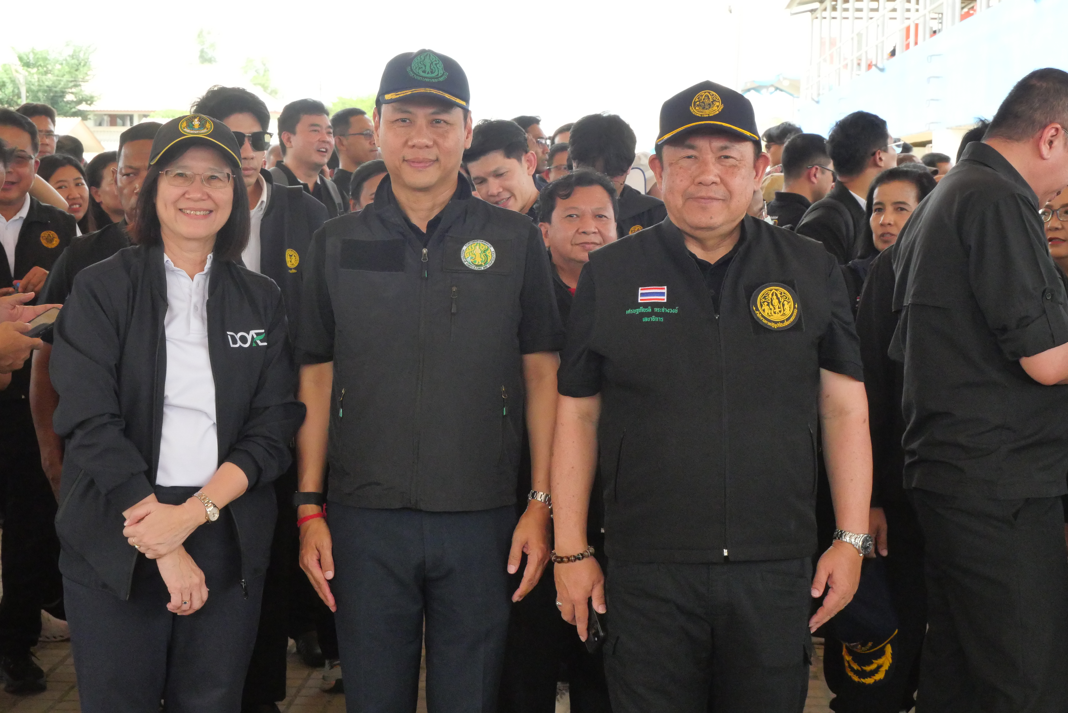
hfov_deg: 28.1
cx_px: 534
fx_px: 2137
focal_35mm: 72
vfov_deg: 19.0
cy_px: 356
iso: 3200
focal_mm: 35
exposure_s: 1/500
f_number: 10
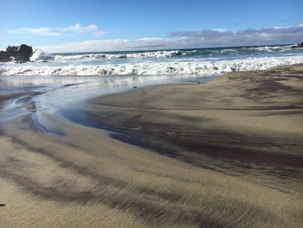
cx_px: 152
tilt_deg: -14.3
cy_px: 114
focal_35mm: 29
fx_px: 254
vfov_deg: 48.2
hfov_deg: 61.7
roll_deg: +3.4
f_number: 2.2
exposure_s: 1/3077
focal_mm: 4.15
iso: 25
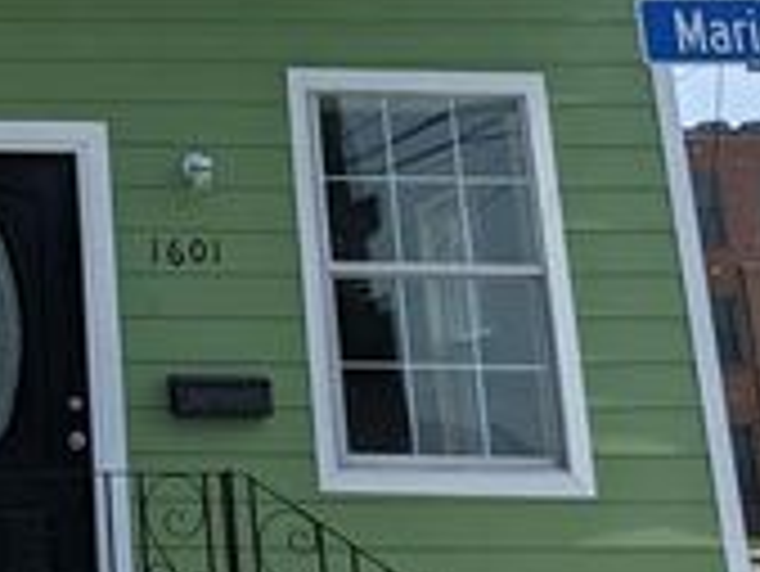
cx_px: -256
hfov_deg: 21.7
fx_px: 1758
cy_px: -137
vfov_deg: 17.5
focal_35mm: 80
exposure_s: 1/2933
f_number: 1.8
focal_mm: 4.44
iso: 57
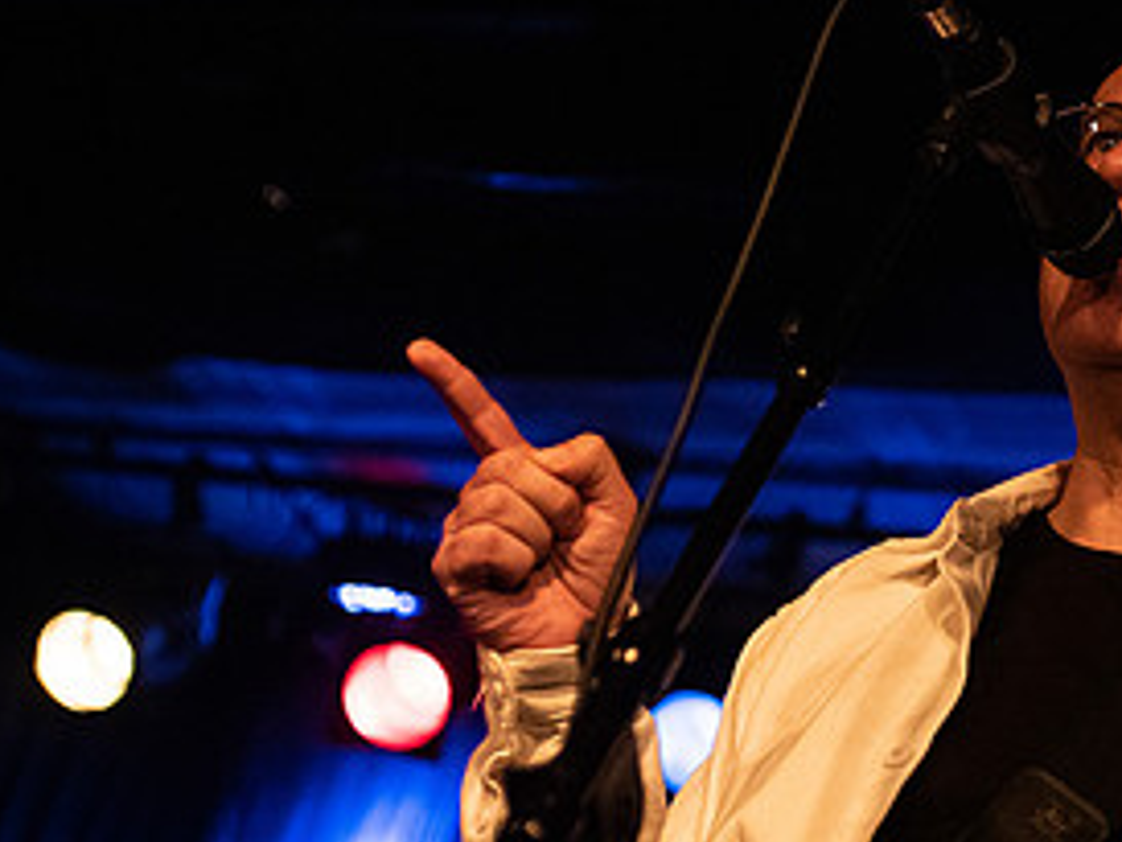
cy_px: 362
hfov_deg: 16.9
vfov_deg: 13.0
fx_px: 3697
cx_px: 1132
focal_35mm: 114
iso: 3200
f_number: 3.2
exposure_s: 1/125
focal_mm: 52
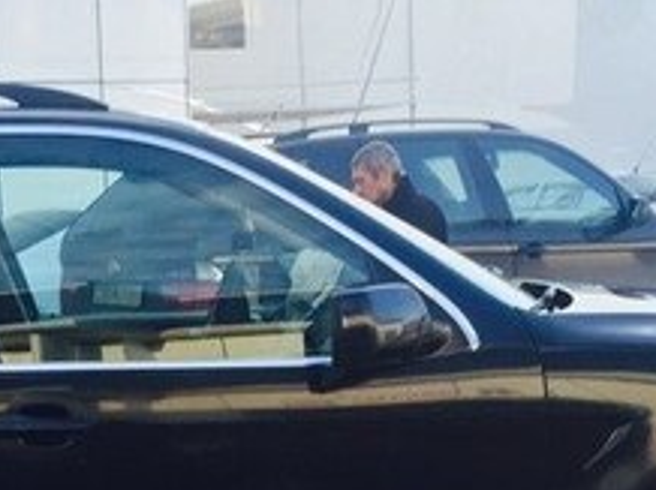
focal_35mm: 88
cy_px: 735
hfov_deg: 21.8
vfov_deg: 15.5
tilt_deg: -14.5
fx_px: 1666
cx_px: 69
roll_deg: +2.8
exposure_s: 1/260
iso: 32
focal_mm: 4.15
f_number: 2.2
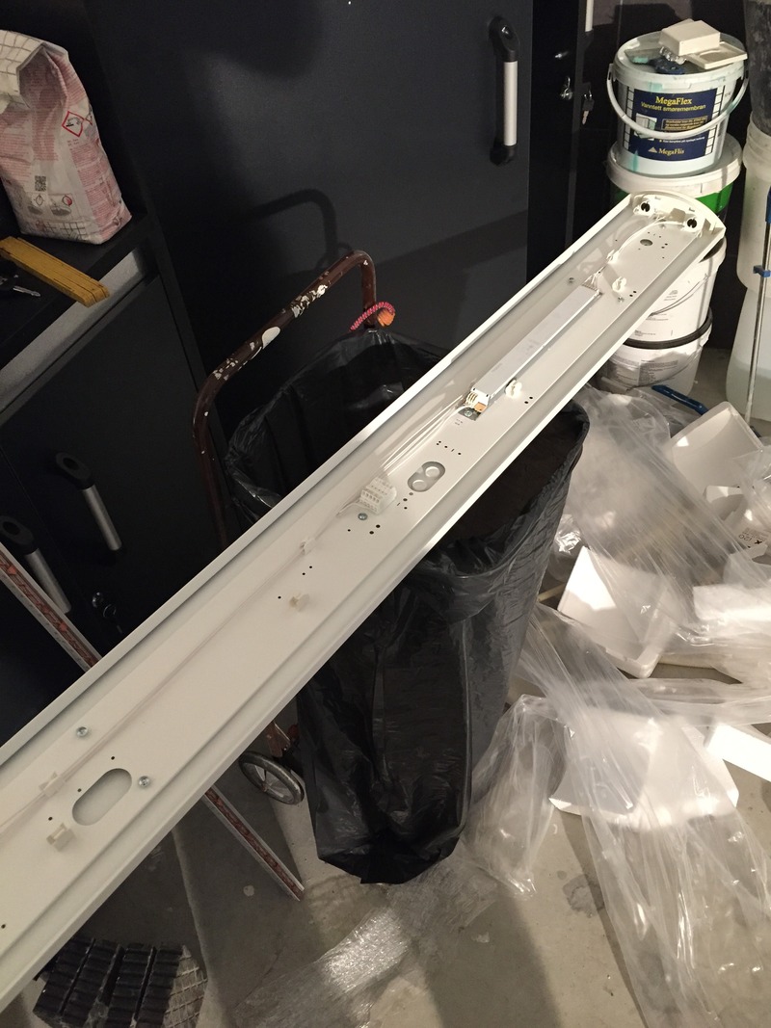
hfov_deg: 48.2
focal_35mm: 29
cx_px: 386
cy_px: 514
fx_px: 861
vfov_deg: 61.7
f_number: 2.2
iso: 250
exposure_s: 1/30
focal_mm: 4.15
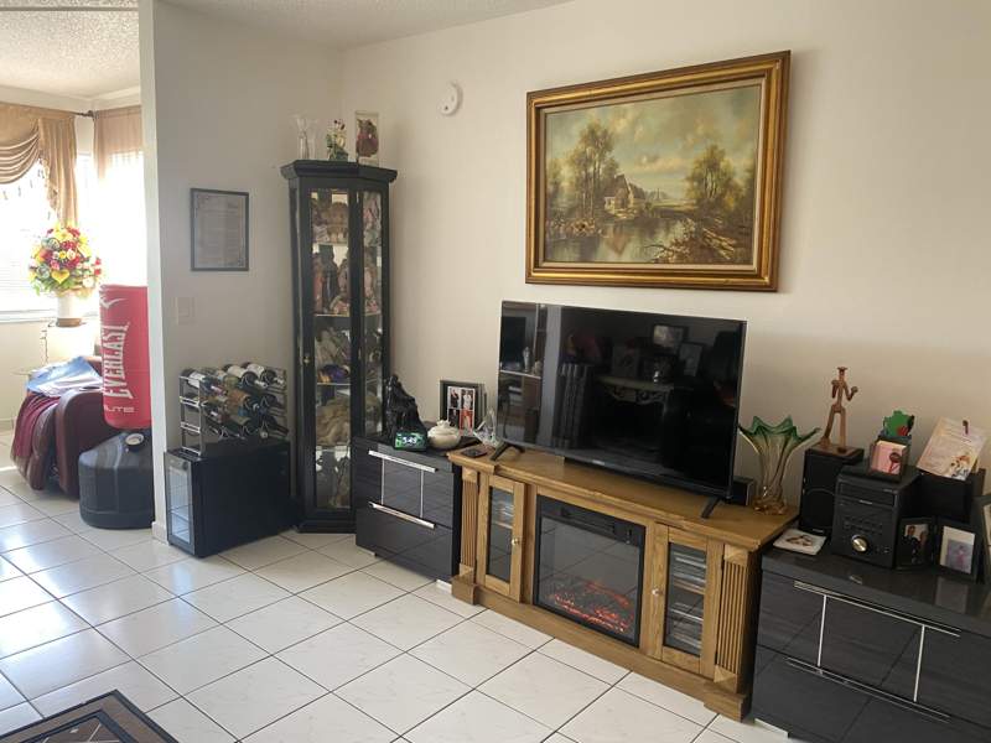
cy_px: 372
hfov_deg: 67.3
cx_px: 496
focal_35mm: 26
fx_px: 744
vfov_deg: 53.1
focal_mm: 4.25
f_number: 1.8
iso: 160
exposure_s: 1/60
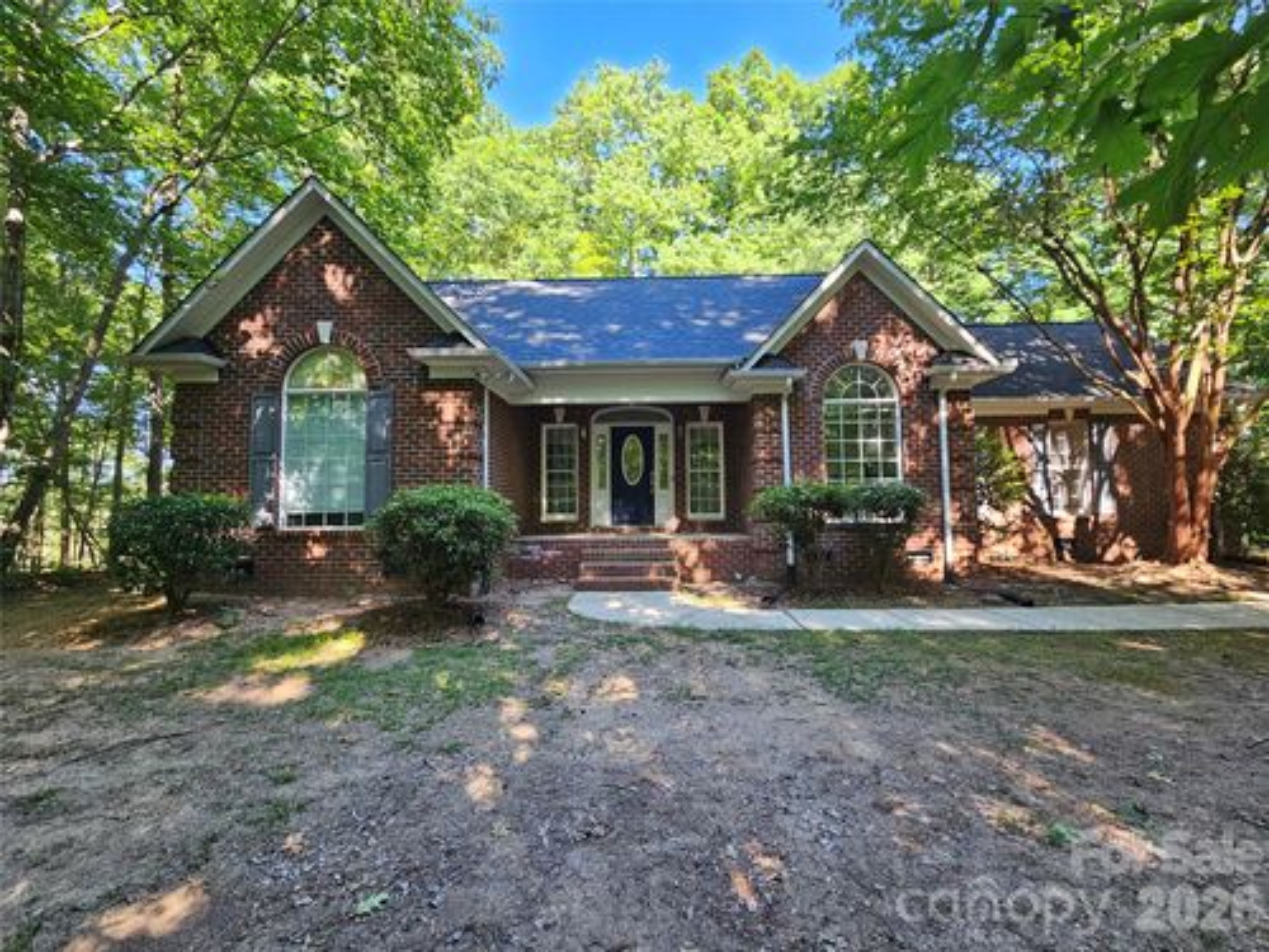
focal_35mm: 13
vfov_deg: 89.9
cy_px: 476
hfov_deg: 106.2
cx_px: 634
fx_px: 477
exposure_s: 1/207
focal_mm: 2.2
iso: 125
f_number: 2.2
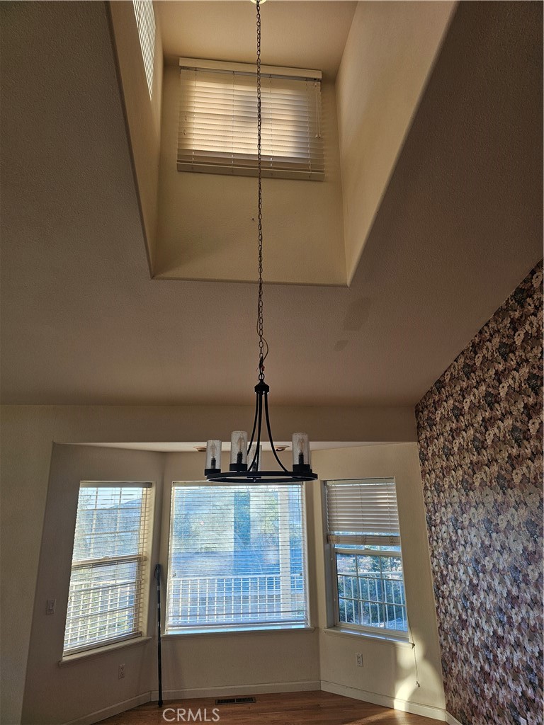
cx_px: 272
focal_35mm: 23
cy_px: 362
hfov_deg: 58.9
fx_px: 482
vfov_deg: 73.9
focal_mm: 6.3
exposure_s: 1/180
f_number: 1.7
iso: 80
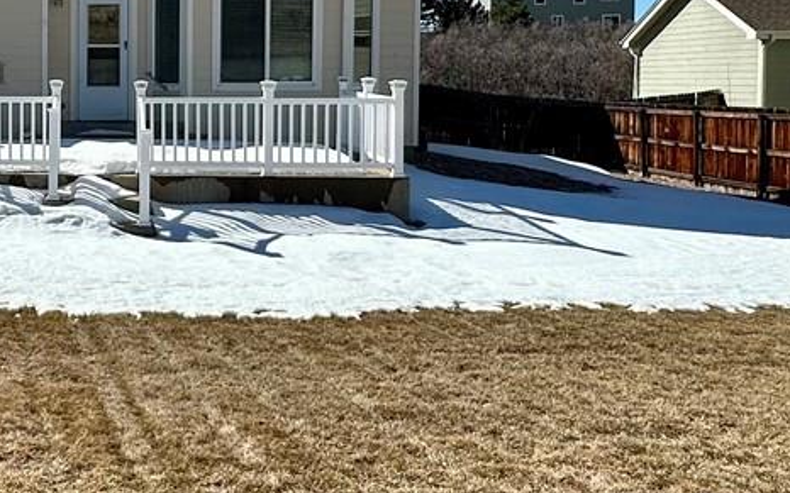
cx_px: 14
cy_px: 134
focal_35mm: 51
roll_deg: +0.3
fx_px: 1098
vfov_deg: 25.1
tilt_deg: -3.7
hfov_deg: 36.0
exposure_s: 1/4000
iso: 50
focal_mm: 2.22
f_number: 2.2
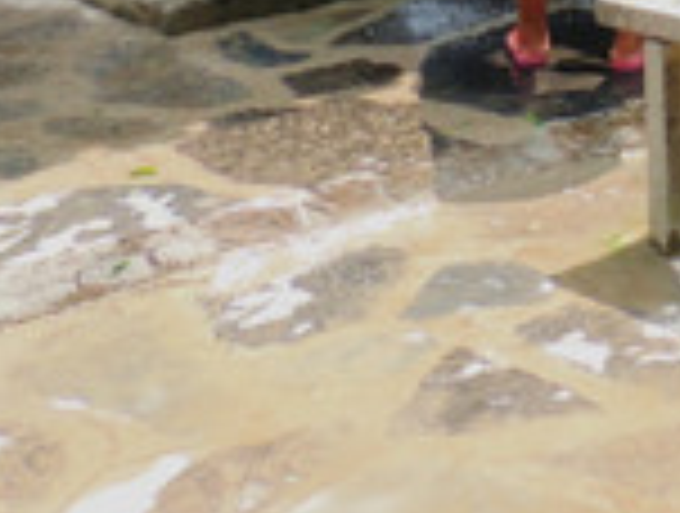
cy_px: -461
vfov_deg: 12.1
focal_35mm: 111
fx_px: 2186
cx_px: 1166
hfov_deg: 15.5
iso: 100
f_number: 8.3
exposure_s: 1/80
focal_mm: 4.3
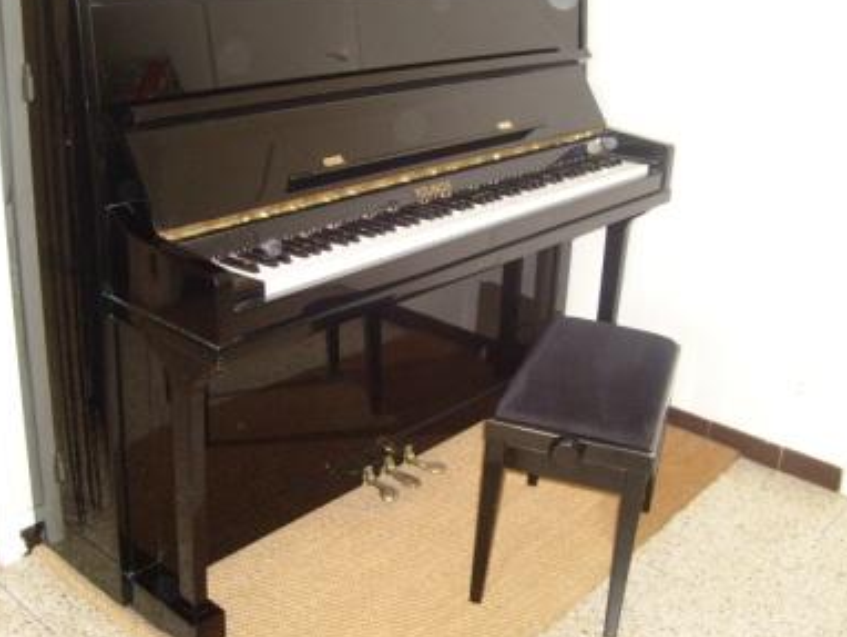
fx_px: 1004
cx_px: 432
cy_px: 273
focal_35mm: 41
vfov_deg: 35.1
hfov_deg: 45.7
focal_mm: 5.8
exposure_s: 1/45
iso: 200
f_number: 2.8
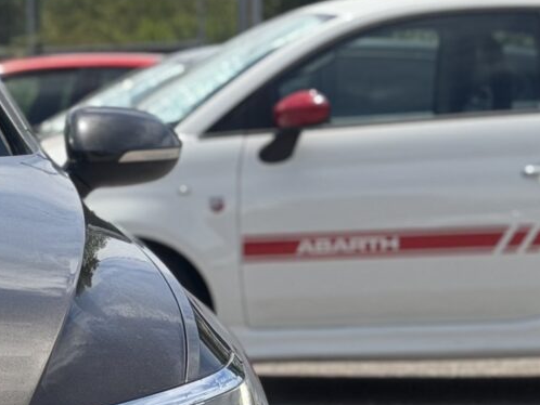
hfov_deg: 10.2
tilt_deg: -5.3
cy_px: 366
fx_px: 2887
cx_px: -394
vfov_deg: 8.0
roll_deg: +4.0
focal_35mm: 185
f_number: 1.78
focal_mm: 6.76
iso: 100
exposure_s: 1/3378
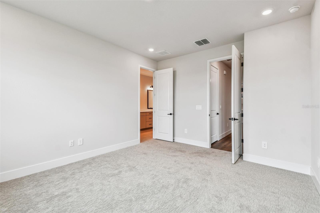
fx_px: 133
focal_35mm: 15
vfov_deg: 77.3
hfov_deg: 100.4
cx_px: 160
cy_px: 106
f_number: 7.1
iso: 100
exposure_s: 1/40
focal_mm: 10
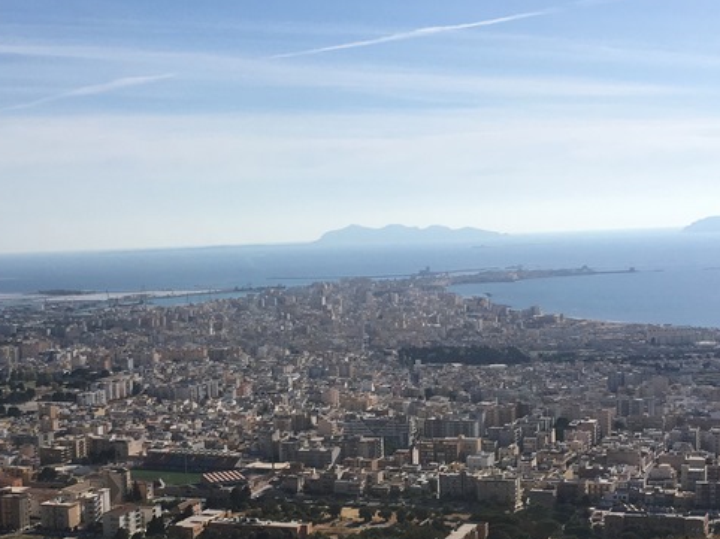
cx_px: 260
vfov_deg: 22.4
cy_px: 399
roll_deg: +1.7
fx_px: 1351
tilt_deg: -8.6
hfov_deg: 29.7
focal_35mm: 65
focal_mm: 4.15
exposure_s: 1/3663
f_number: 2.2
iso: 25
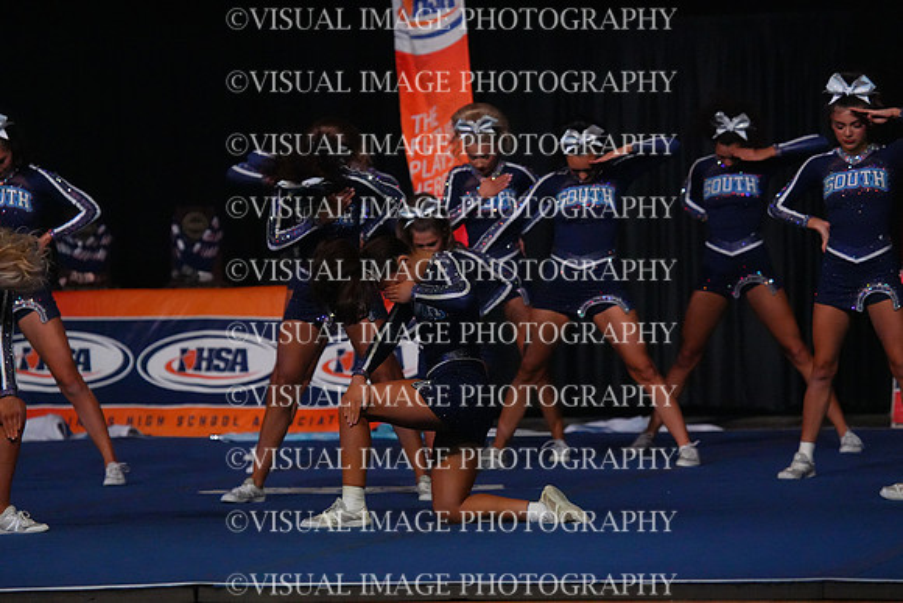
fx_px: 5519
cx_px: 452
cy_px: 302
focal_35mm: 220
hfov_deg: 9.4
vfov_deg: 6.2
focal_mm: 220
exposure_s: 1/1250
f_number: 5.6
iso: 16000
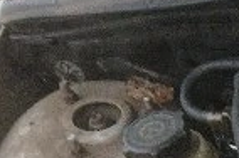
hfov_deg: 9.4
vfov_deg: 6.2
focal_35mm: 191
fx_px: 1265
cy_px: 582
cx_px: 611
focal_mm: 3.98
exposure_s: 1/50.3
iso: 100
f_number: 1.8
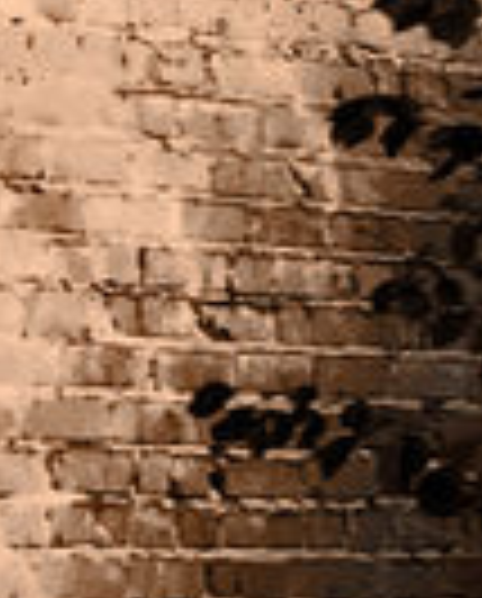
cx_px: -1491
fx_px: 6326
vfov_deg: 5.4
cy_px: 596
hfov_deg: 4.1
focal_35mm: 356
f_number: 3.5
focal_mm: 13.8
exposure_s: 1/19.7
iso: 50
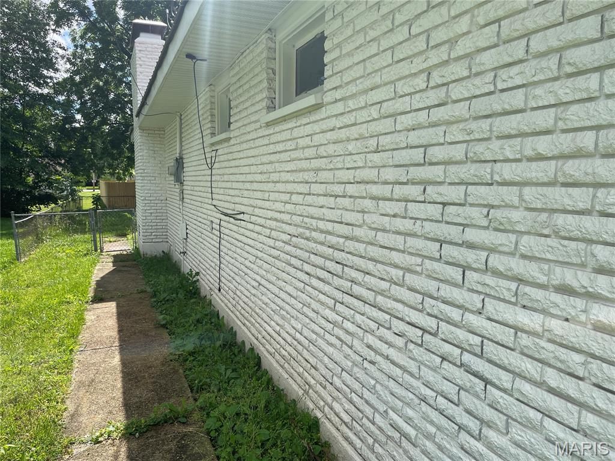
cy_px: 230
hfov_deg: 67.3
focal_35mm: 26
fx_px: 462
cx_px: 308
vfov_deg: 53.1
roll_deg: +0.1
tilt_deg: -5.9
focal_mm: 4.2
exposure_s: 1/1949
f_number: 1.6
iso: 32
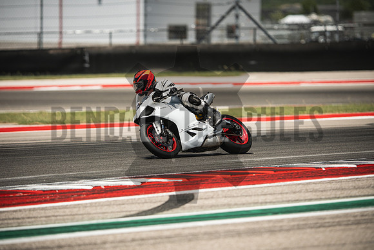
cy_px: 125
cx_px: 187
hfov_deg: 6.9
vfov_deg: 4.6
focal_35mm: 300
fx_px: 3117
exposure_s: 1/2000
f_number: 2.5
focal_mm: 200
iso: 160
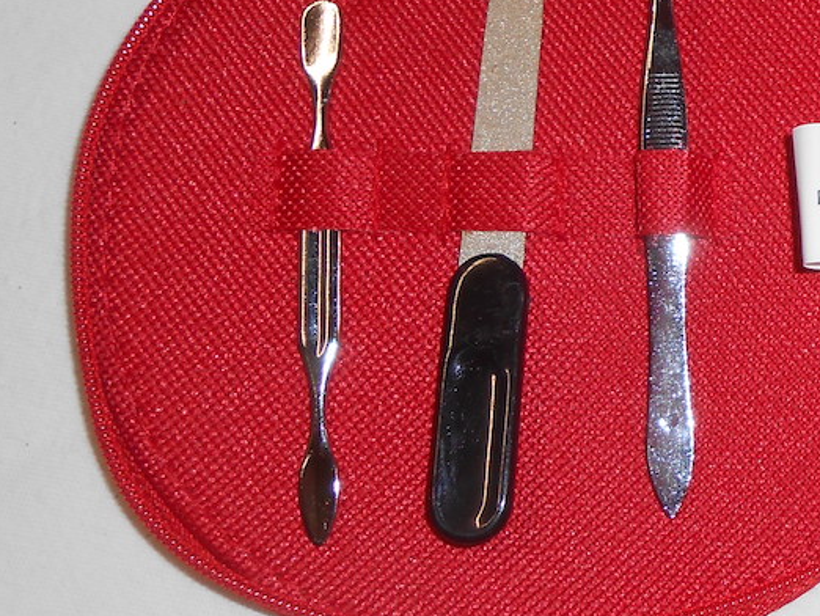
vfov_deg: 21.3
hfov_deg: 26.0
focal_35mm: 68
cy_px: 116
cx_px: 940
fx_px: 1612
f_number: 3.5
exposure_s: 1/25
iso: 80
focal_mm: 4.6
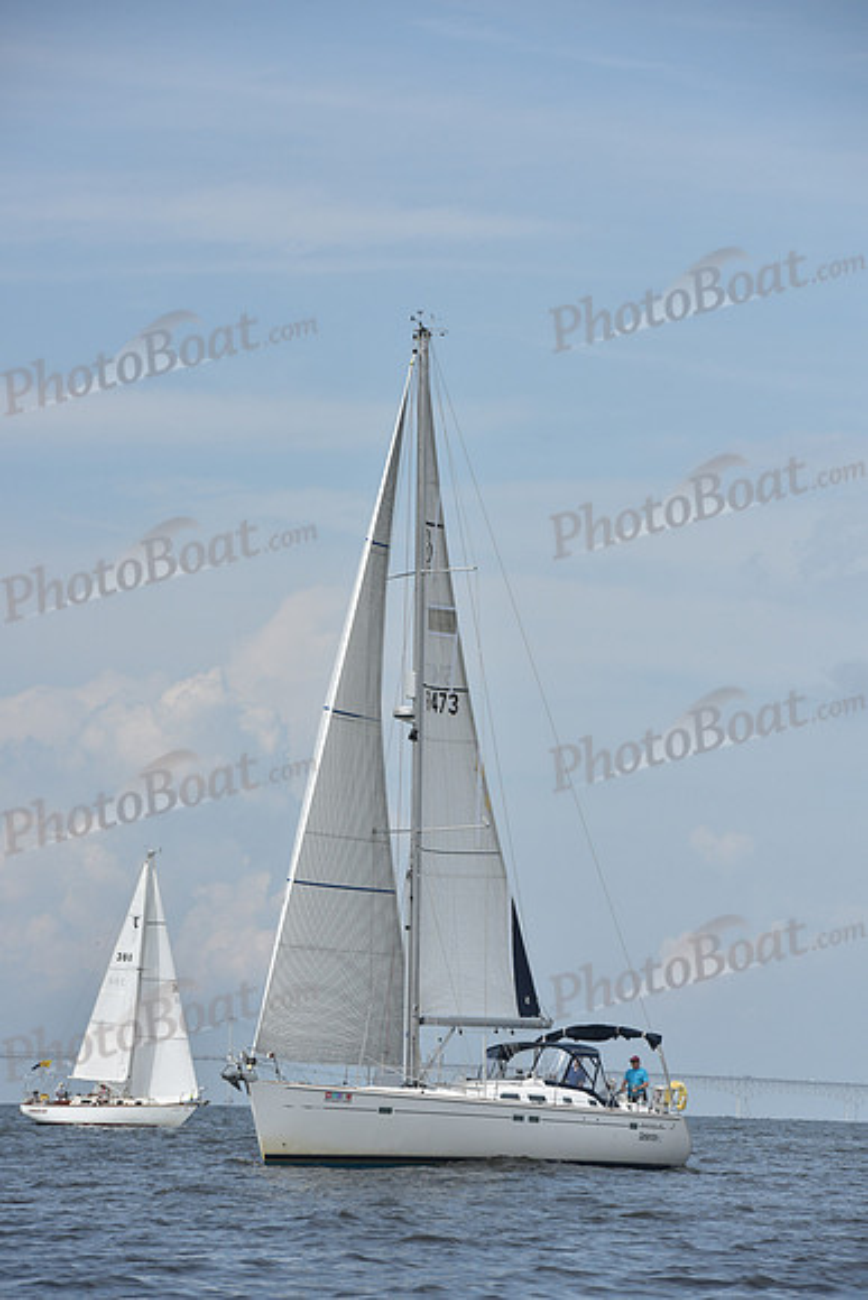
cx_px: 434
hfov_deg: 7.4
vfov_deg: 11.1
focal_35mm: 185
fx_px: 6686
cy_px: 650
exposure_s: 1/1250
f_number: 10
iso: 320
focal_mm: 185
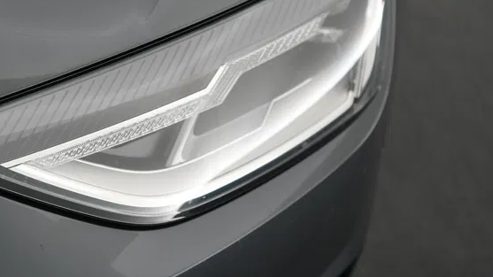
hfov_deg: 34.3
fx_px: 784
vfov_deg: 19.8
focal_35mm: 60
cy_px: 56
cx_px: 135
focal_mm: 38
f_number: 4
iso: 1600
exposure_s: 1/160
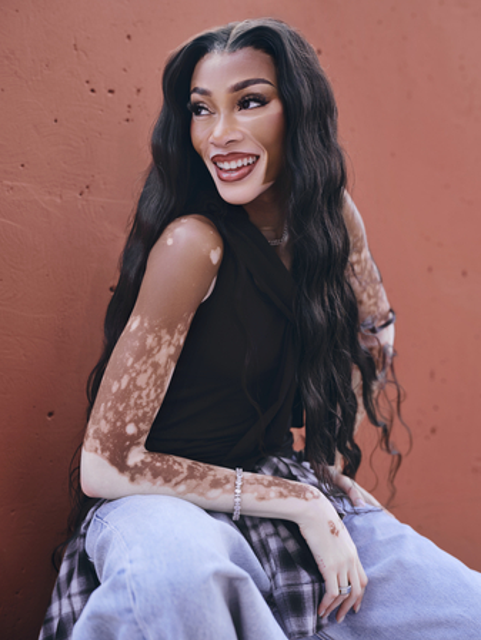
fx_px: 870
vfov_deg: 40.4
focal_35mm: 47
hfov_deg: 30.9
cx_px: 247
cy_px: 312
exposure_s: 1/400
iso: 200
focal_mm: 55
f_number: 3.6
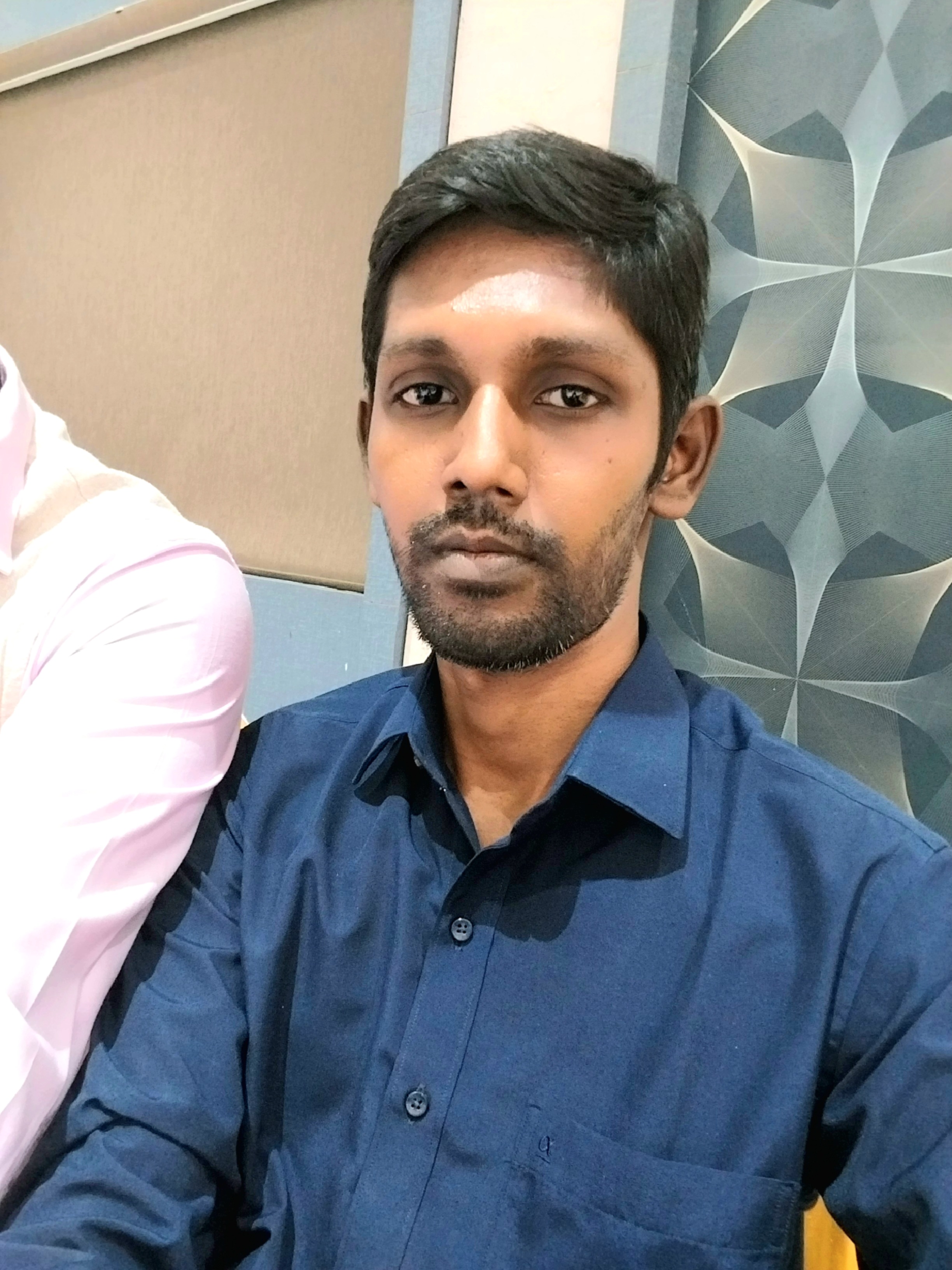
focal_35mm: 25
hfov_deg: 54.9
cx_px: 476
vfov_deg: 69.4
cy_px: 635
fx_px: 917
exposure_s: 1/24
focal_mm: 2.67
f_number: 2.2
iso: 250
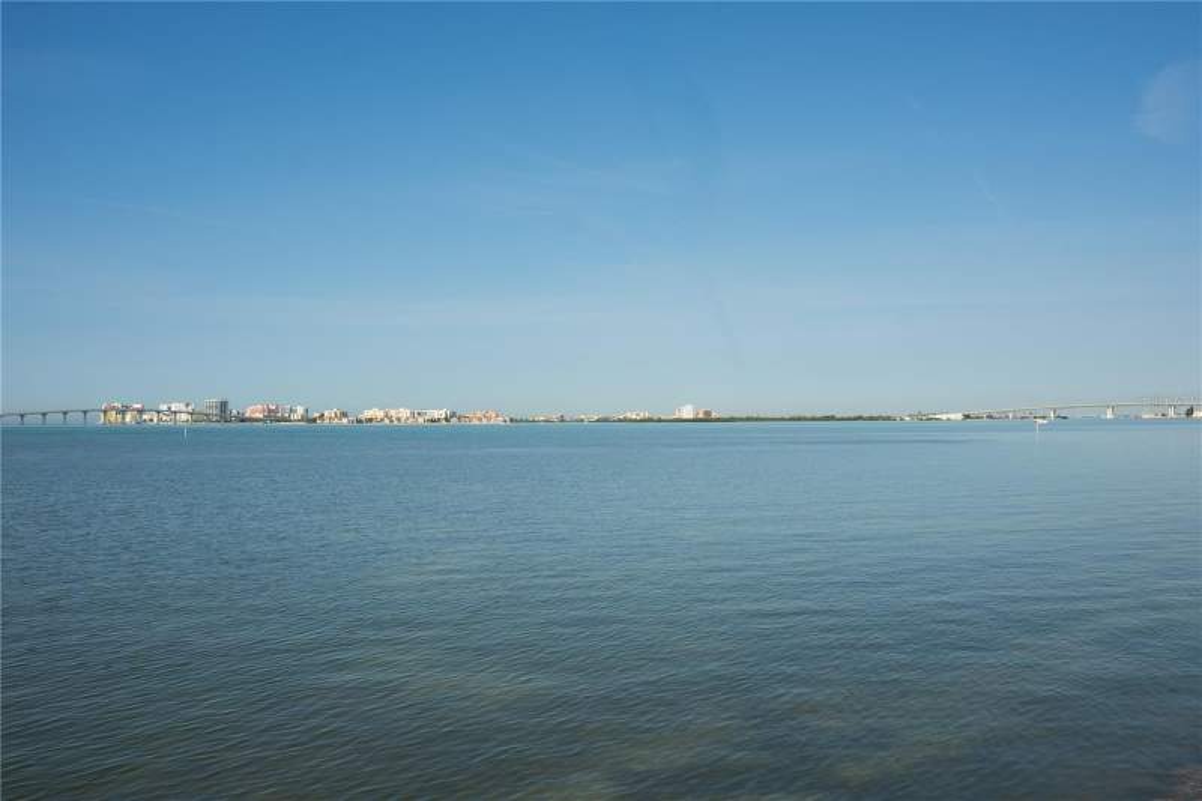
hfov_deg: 73.8
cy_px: 400
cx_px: 601
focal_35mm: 24
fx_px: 801
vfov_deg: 53.1
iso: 50
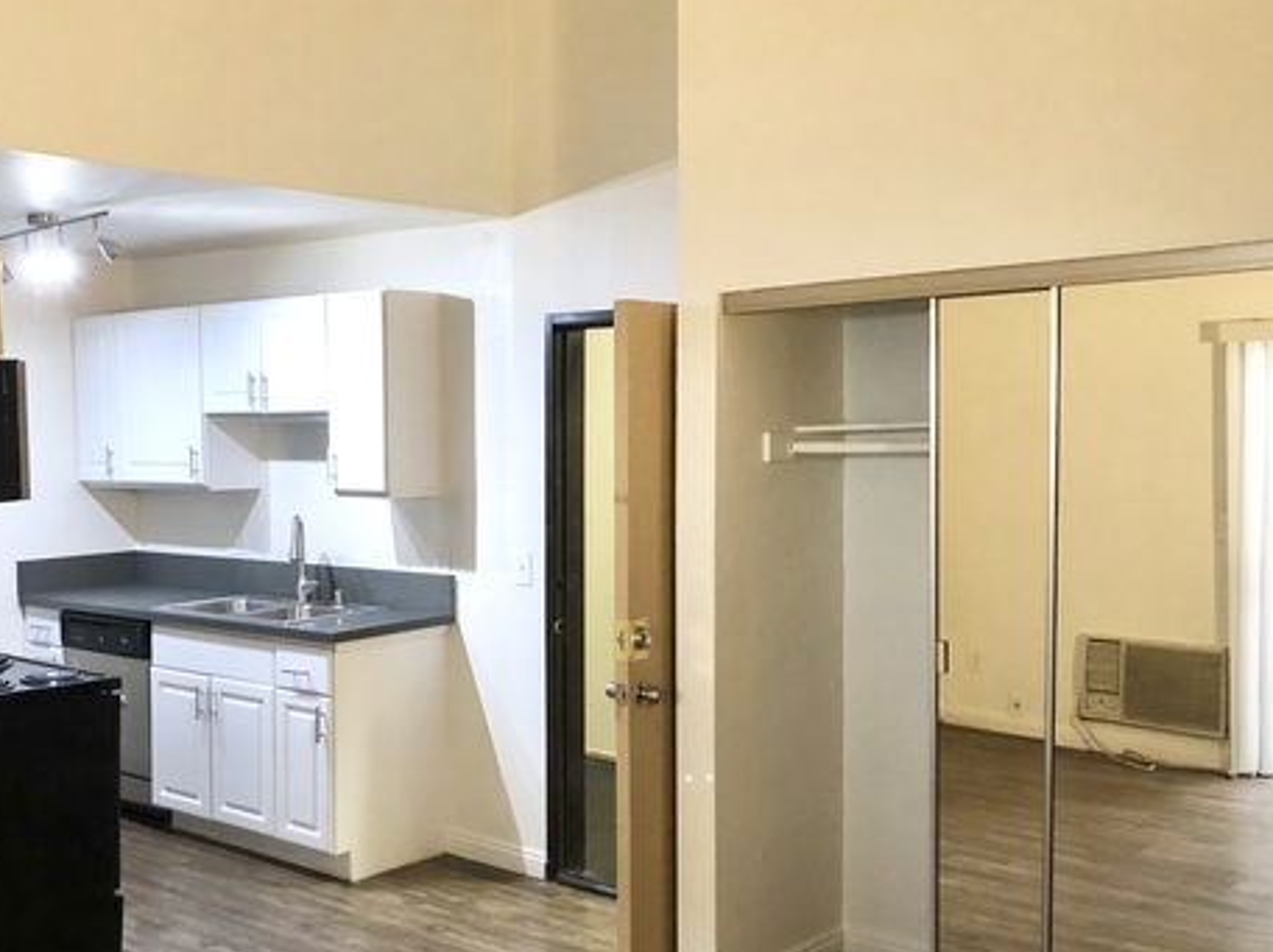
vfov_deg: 35.0
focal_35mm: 41
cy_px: 553
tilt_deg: -5.2
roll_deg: -0.8
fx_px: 1506
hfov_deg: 44.8
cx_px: 375
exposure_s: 1/15
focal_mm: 3.99
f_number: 1.8
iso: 100
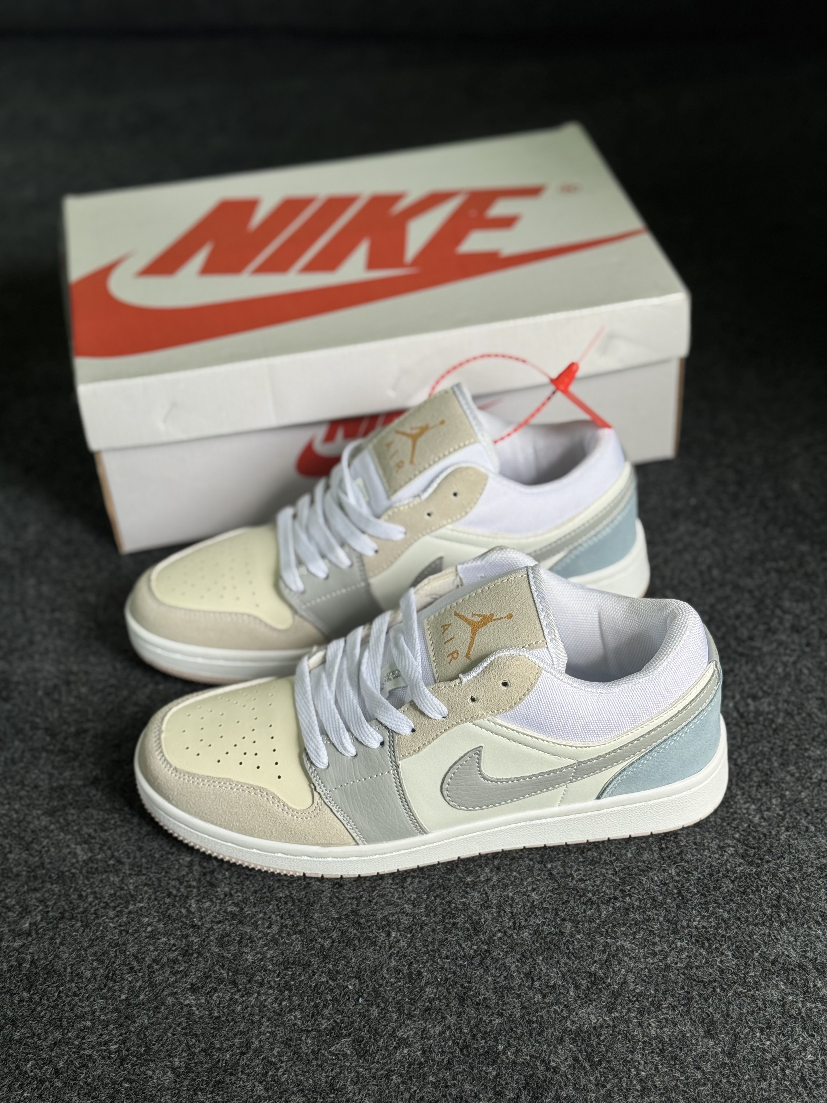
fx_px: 1529
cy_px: 552
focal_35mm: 48
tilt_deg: -40.5
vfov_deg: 39.7
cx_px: 414
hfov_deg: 30.3
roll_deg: +4.1
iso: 64
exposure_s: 1/876
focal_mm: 6.76
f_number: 1.78
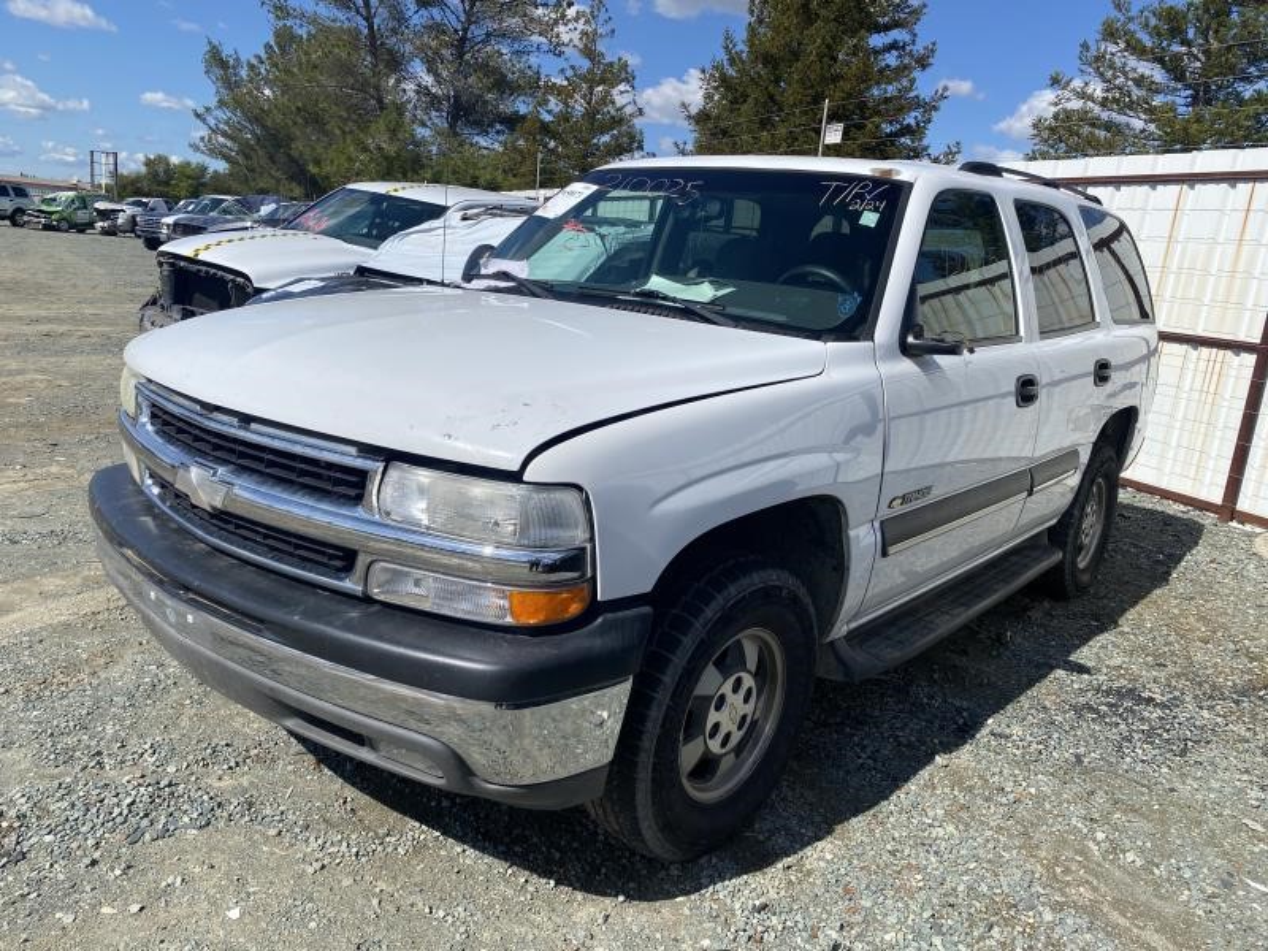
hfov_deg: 67.3
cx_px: 634
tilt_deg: -12.4
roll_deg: -5.7
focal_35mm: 26
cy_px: 476
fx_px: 952
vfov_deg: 53.1
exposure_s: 1/5025
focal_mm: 4.25
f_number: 1.8
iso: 32
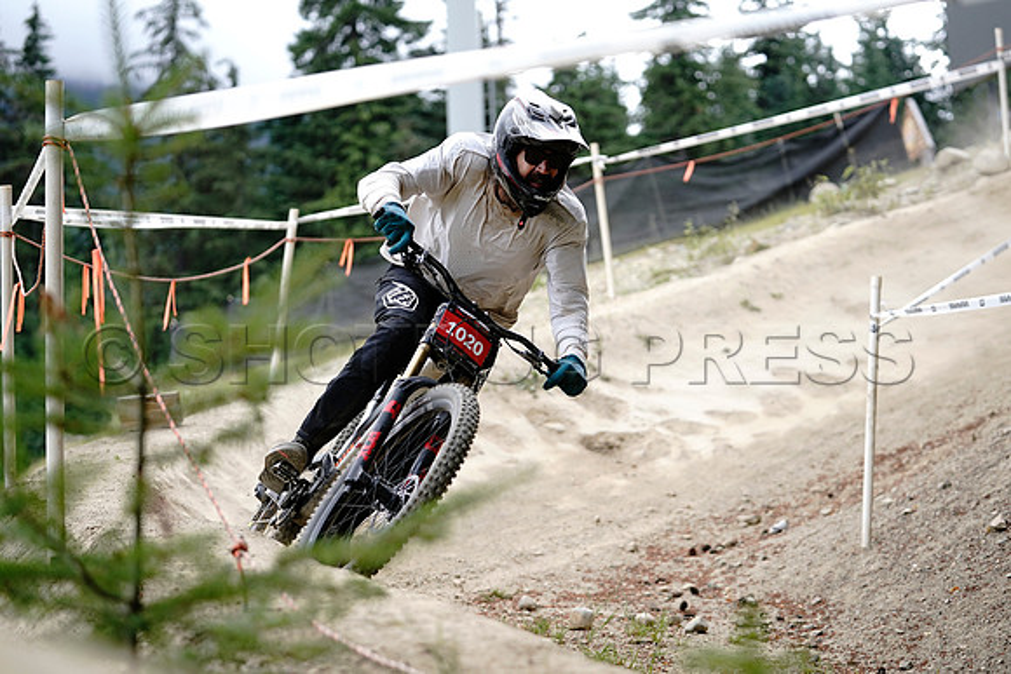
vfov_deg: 17.5
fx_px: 2191
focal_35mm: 78
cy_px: 337
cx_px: 506
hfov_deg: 26.0
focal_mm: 78
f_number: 2.8
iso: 640
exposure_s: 1/1600
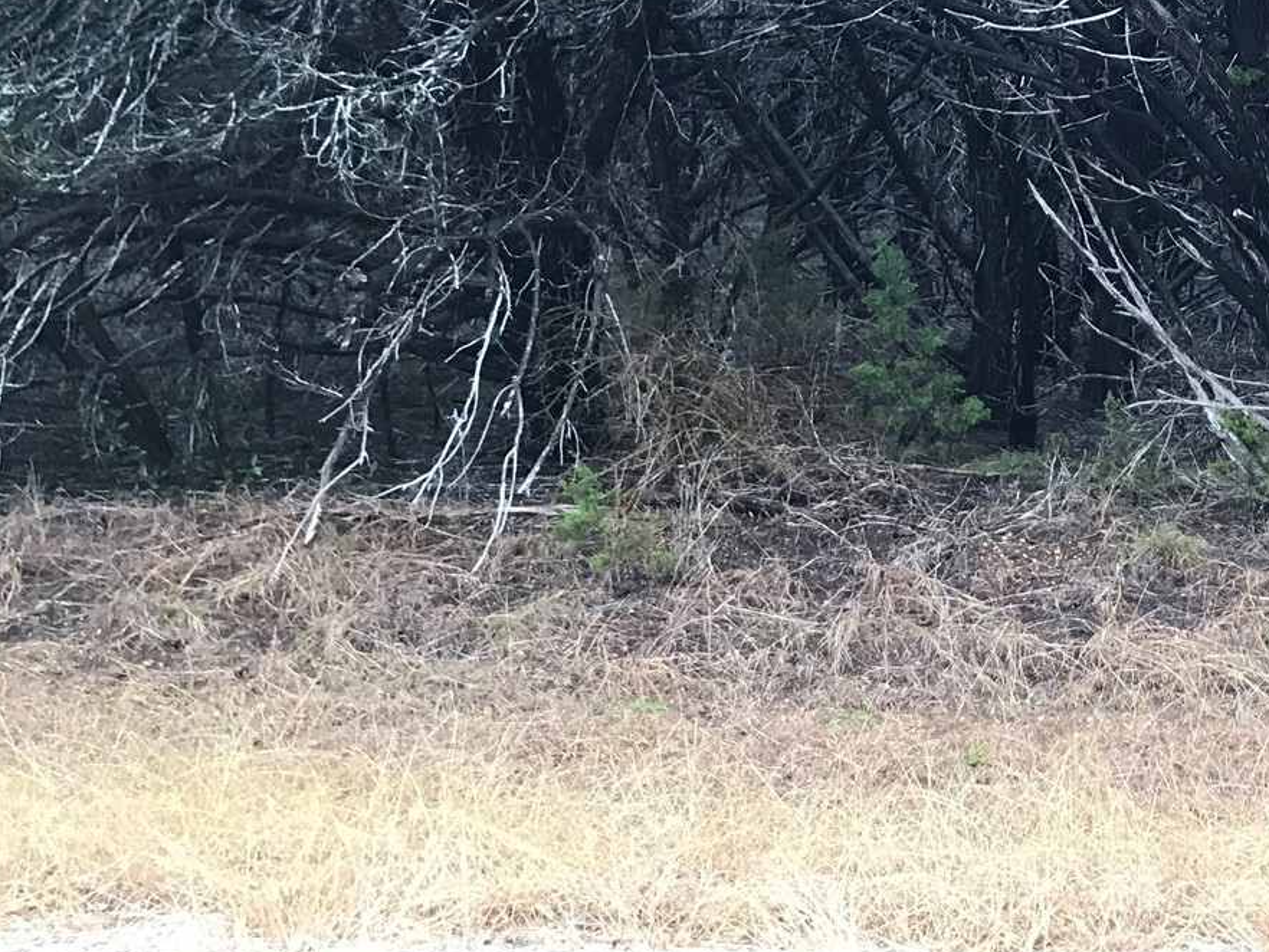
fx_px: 2384
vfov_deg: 21.7
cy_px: -17
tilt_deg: +4.3
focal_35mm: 65
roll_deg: -1.2
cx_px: 1299
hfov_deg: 27.9
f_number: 1.8
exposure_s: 1/40
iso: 20
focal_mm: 3.99
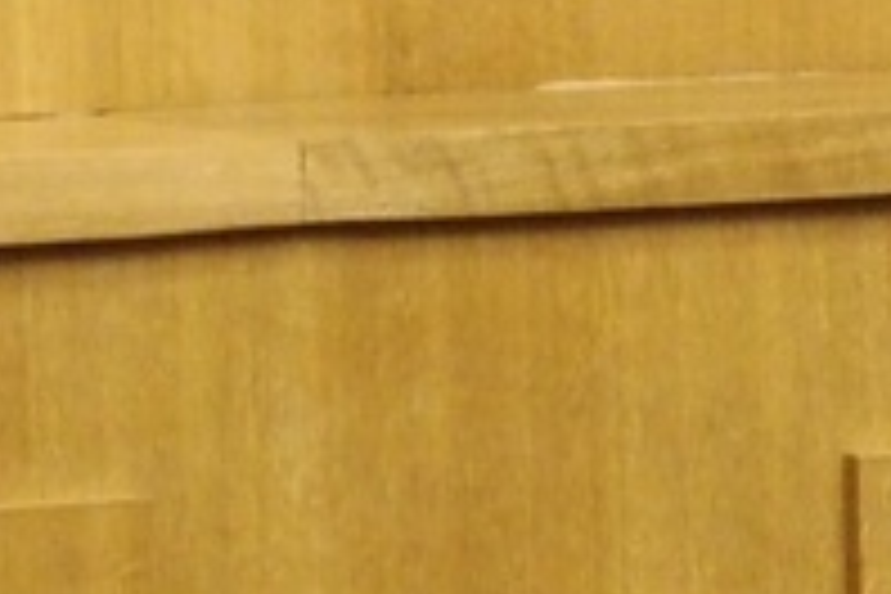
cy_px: 68
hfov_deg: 2.0
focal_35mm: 1008
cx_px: 1904
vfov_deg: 1.4
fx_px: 24946
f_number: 2.8
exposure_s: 1/80
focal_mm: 31.8
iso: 640
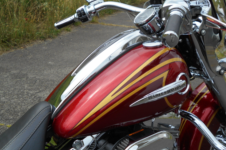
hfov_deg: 47.4
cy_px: 72
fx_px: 257
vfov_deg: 32.6
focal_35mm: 41
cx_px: 114
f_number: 3.9
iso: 80
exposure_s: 1/400
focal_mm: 6.7
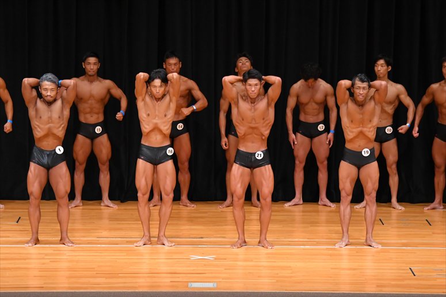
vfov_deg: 7.3
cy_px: 148
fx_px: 2316
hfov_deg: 11.0
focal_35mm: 187
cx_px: 223
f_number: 5.6
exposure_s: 1/400
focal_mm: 125
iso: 4000
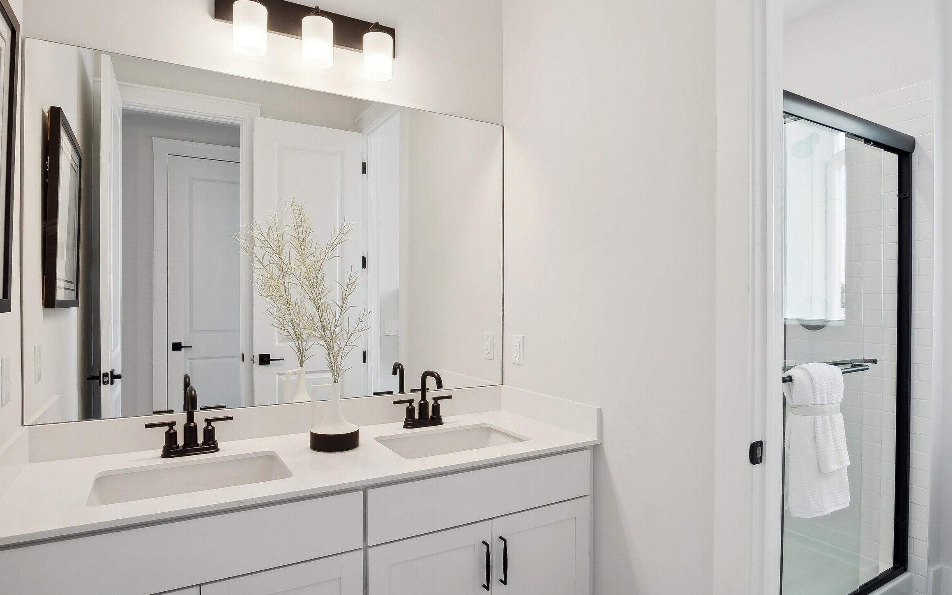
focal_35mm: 19
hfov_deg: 88.0
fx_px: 493
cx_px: 472
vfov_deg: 62.2
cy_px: 297
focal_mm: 12
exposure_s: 1/30
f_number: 8
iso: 200
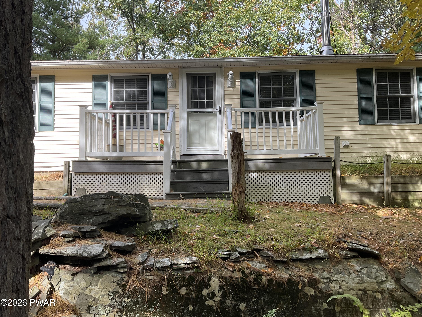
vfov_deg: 48.2
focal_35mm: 29
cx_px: 211
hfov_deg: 61.7
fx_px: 354
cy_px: 158
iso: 25
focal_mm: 3
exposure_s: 1/279
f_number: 1.8
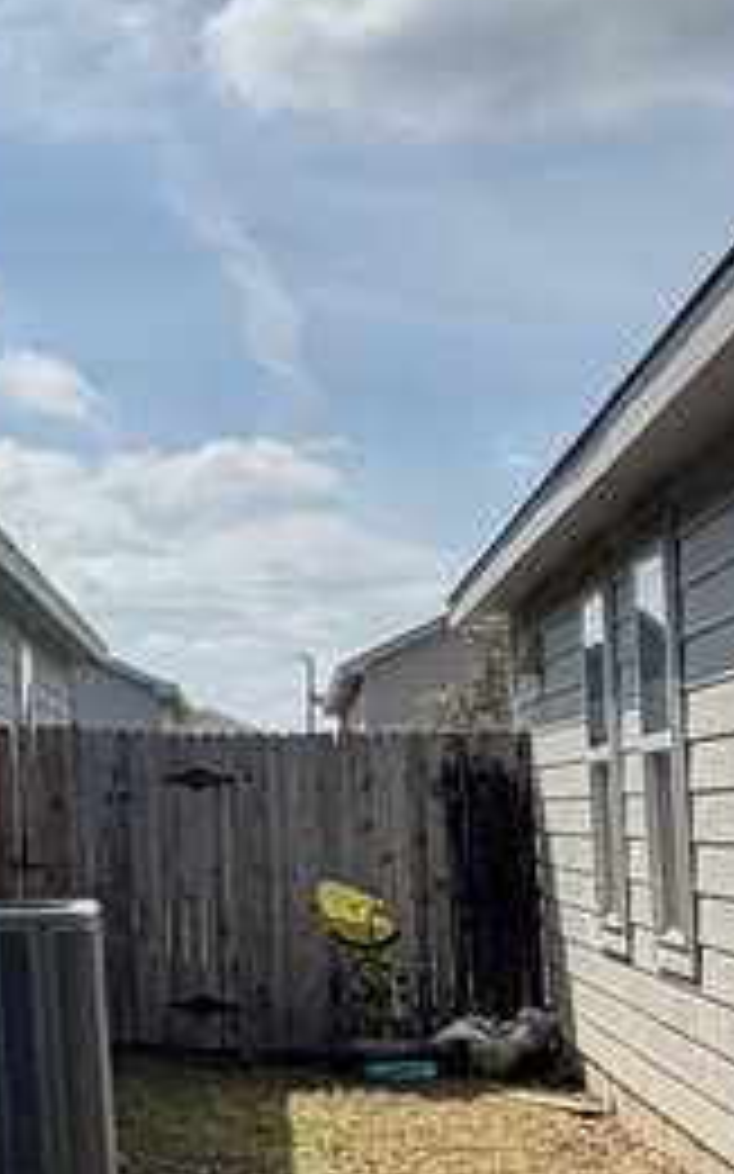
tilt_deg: +4.6
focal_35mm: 82
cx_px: -950
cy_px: 612
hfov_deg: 12.8
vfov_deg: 25.2
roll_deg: +0.6
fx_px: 2626
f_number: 2.2
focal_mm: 2.22
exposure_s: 1/1105
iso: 25
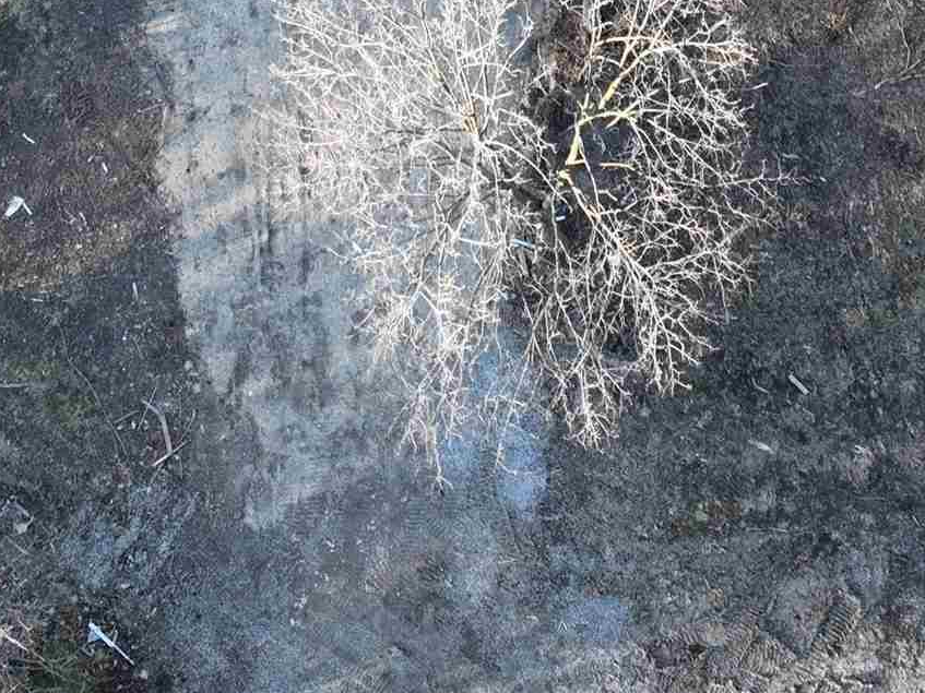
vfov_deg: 14.9
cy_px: -531
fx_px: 2324
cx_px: 759
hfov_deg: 22.2
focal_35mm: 87
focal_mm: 12.29
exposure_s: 1/200
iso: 110
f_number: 2.8
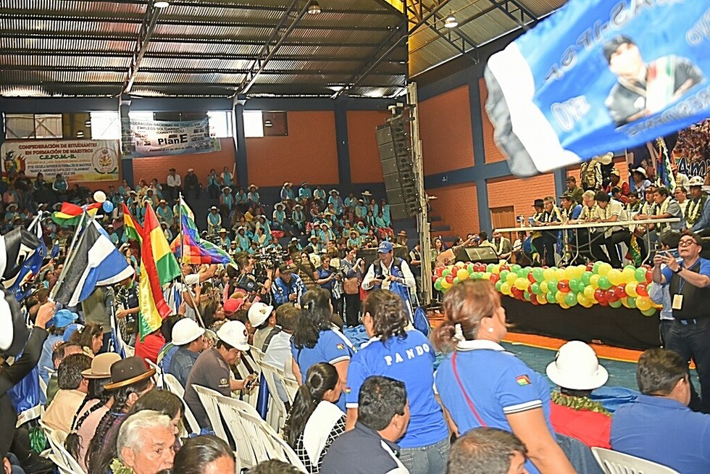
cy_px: 237
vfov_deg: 41.1
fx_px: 631
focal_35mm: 32
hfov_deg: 58.7
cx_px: 355
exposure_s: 1/200
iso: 1000
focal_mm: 32
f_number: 2.8
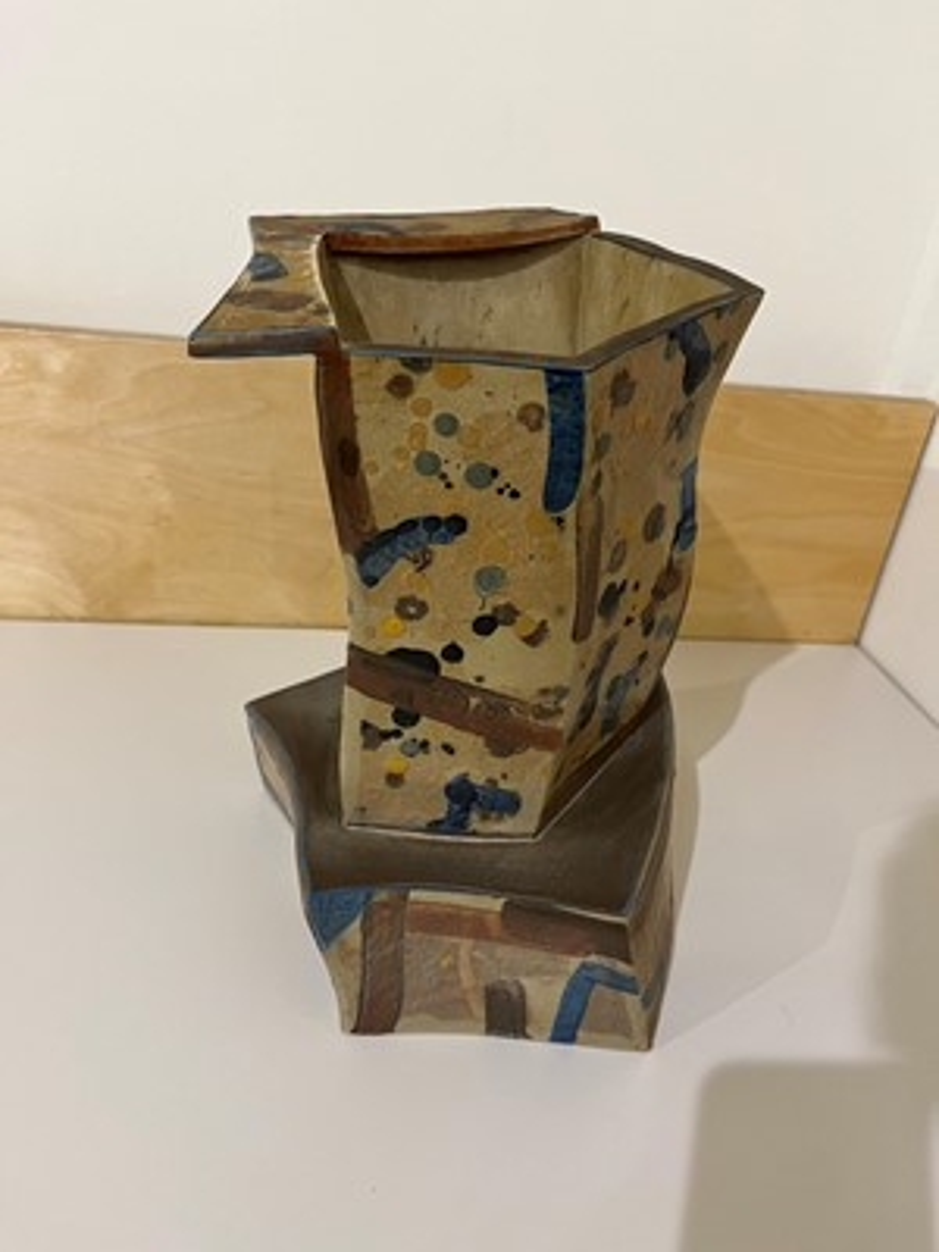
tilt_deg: -28.4
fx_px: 940
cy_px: 626
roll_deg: -6.3
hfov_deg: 53.1
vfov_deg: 67.3
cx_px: 470
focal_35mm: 26
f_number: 1.6
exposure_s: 1/50
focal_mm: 5.1
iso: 160
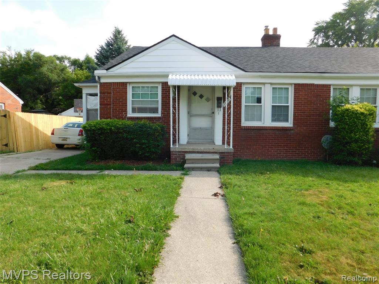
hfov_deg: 73.9
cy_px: 142
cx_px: 190
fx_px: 252
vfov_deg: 58.9
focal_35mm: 23
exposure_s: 1/800
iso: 125
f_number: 3
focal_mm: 4
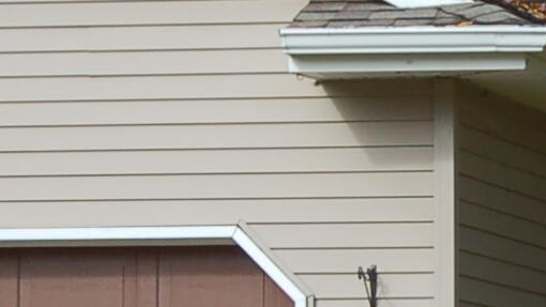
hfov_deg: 6.1
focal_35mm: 351
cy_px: 202
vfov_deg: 3.5
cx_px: 630
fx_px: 5082
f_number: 8
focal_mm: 38
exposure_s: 1/250
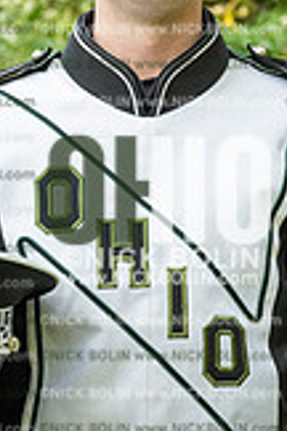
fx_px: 1961
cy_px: 210
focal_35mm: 164
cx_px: 159
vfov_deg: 12.5
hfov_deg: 8.4
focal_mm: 59
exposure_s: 1/640
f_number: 5.6
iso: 1000
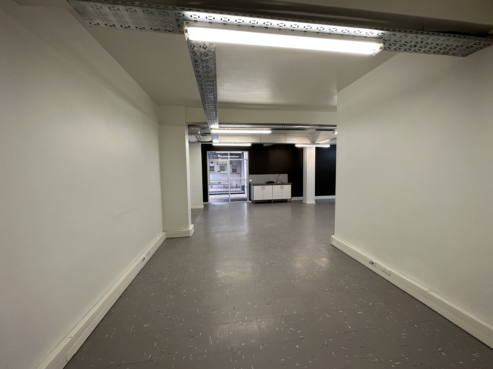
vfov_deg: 85.7
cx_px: 246
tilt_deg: -2.5
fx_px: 199
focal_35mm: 14
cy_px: 184
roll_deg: +1.2
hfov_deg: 102.1
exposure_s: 1/100
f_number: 2.2
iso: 160
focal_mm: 2.22
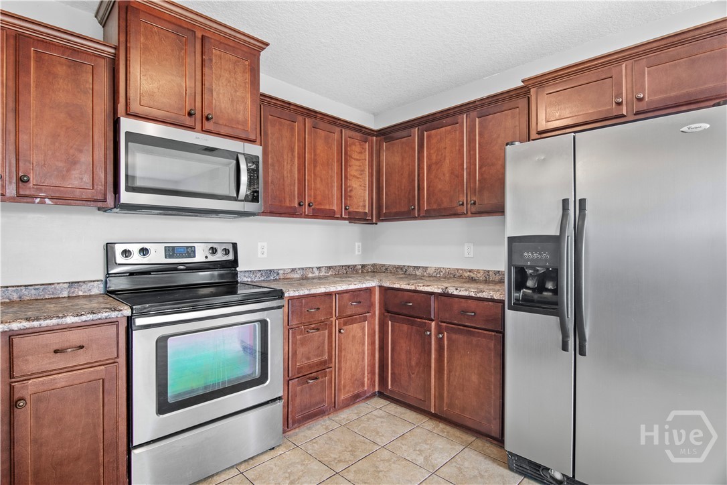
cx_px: 364
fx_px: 333
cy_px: 242
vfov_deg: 72.1
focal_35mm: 16
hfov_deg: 95.0
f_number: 7.1
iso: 250
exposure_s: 2.5
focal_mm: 11
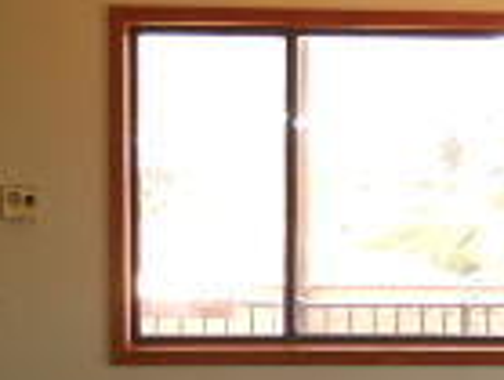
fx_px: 1810
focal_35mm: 124
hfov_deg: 15.8
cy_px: 427
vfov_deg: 11.8
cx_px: 341
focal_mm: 4.9
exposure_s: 1/50
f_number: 3.2
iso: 80
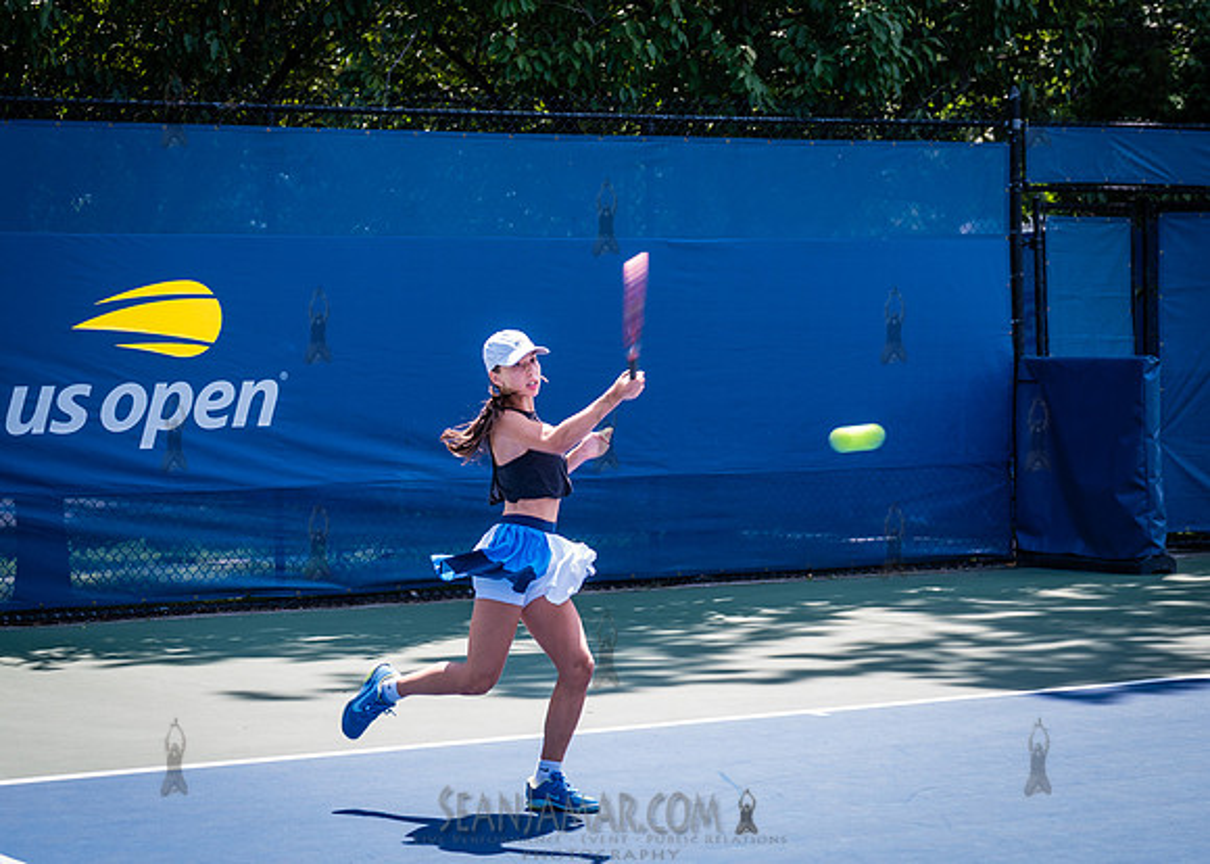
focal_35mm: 94
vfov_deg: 15.3
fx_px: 3221
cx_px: 655
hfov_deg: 21.3
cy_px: 328
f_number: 4
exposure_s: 1/250
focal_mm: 72
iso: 100
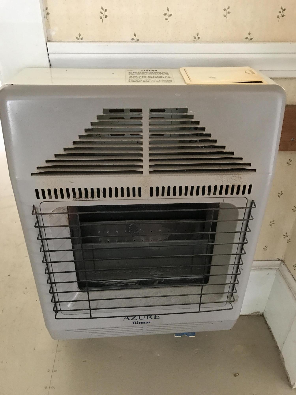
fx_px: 319
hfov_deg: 49.7
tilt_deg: -32.4
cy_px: 198
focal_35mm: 28
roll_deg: +0.1
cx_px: 148
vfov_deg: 63.4
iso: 100
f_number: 1.8
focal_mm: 3.99
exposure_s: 1/15
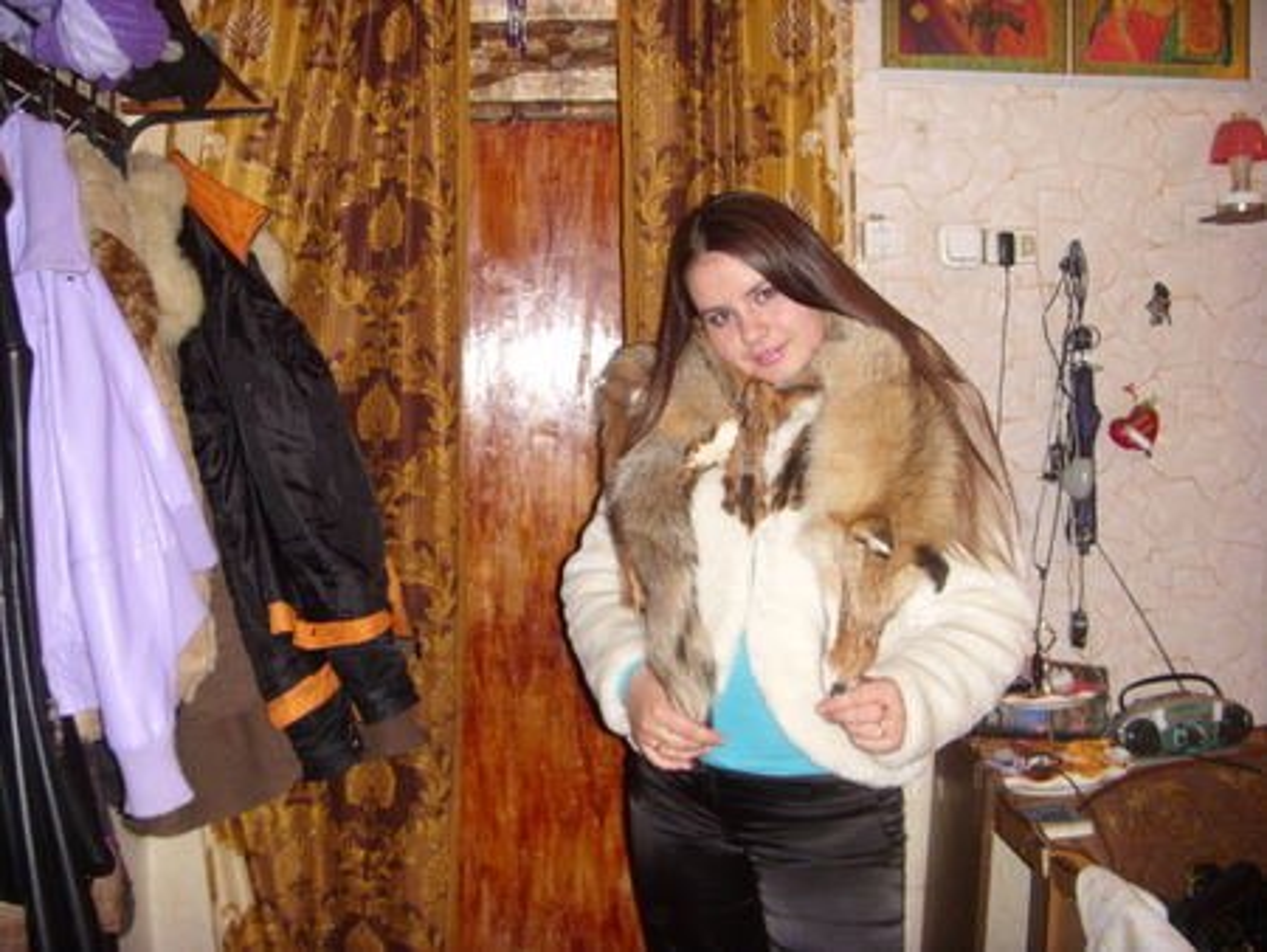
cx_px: 634
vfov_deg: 45.5
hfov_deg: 58.3
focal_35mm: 31
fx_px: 1135
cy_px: 476
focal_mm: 6.3
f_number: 3.5
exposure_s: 1/30
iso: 200
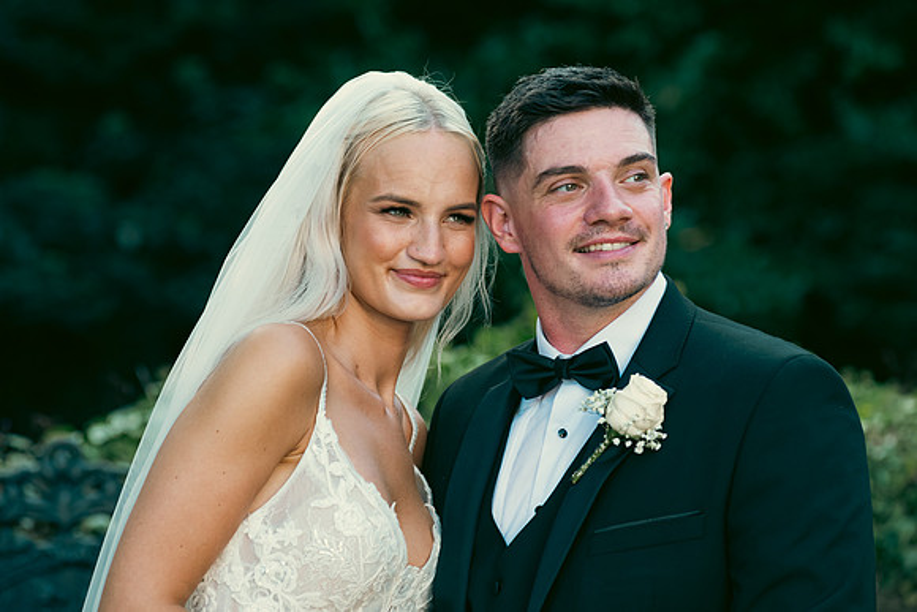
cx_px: 458
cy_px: 306
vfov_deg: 13.0
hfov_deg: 19.5
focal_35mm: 105
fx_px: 2675
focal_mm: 105
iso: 200
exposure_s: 1/200
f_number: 3.5
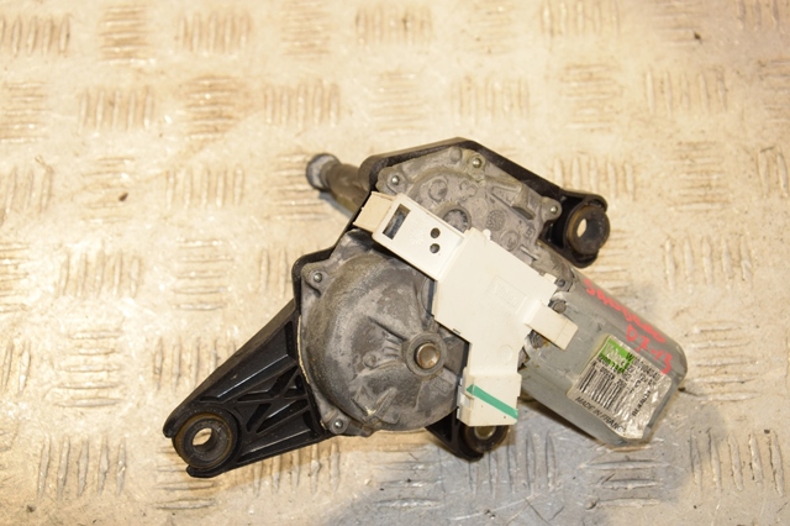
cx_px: 395
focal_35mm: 68
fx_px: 1480
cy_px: 263
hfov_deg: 29.9
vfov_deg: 20.1
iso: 800
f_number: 6.3
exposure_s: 1/200
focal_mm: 45
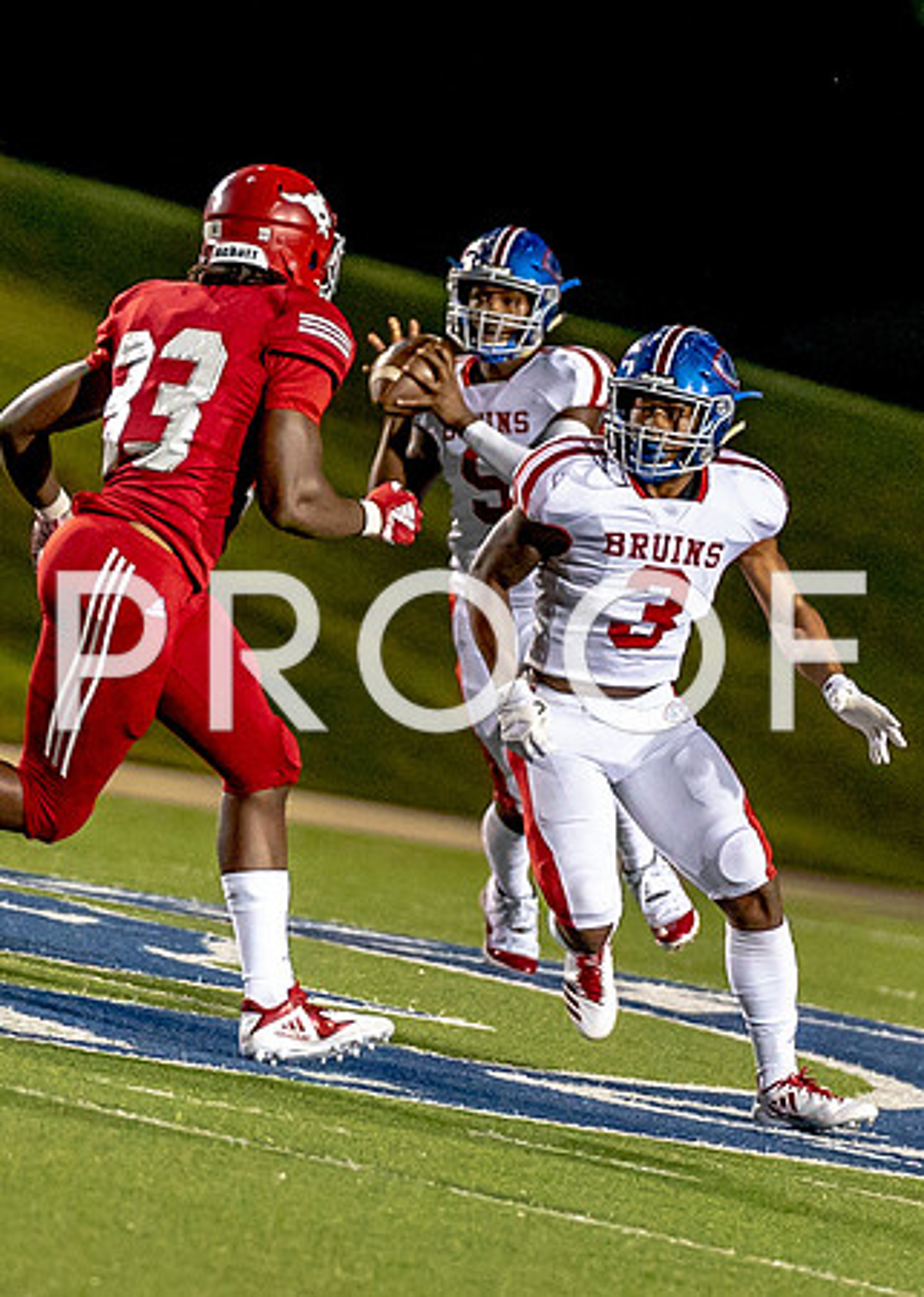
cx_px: 395
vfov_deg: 4.0
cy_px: 429
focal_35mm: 506
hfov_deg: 2.8
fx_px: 18608
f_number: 2.8
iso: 6400
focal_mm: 176
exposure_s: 1/1000
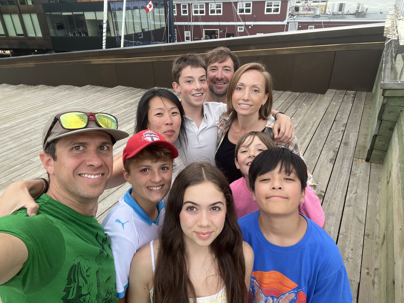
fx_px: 268
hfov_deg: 73.9
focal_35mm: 23
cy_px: 152
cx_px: 202
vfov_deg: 58.9
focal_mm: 2.71
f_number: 2.2
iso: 40
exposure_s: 1/121
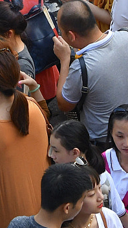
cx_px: -76
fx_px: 3017
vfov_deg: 4.3
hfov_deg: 2.4
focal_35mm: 499
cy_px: -58
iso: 800
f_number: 7.1
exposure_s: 1/400
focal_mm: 70
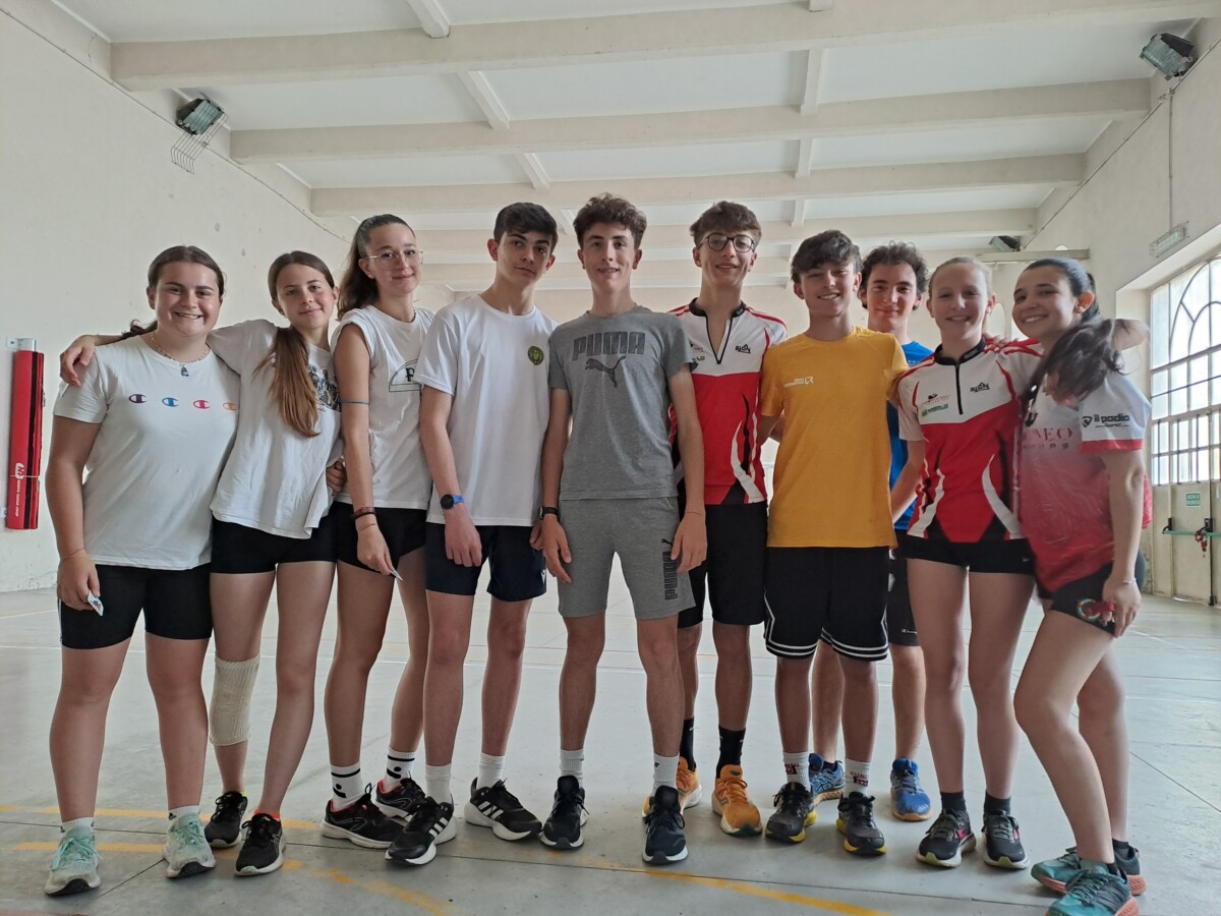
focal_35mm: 25
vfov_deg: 54.9
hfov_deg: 69.4
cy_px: 458
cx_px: 610
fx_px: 882
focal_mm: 4.65
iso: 200
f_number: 1.8
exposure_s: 1/50
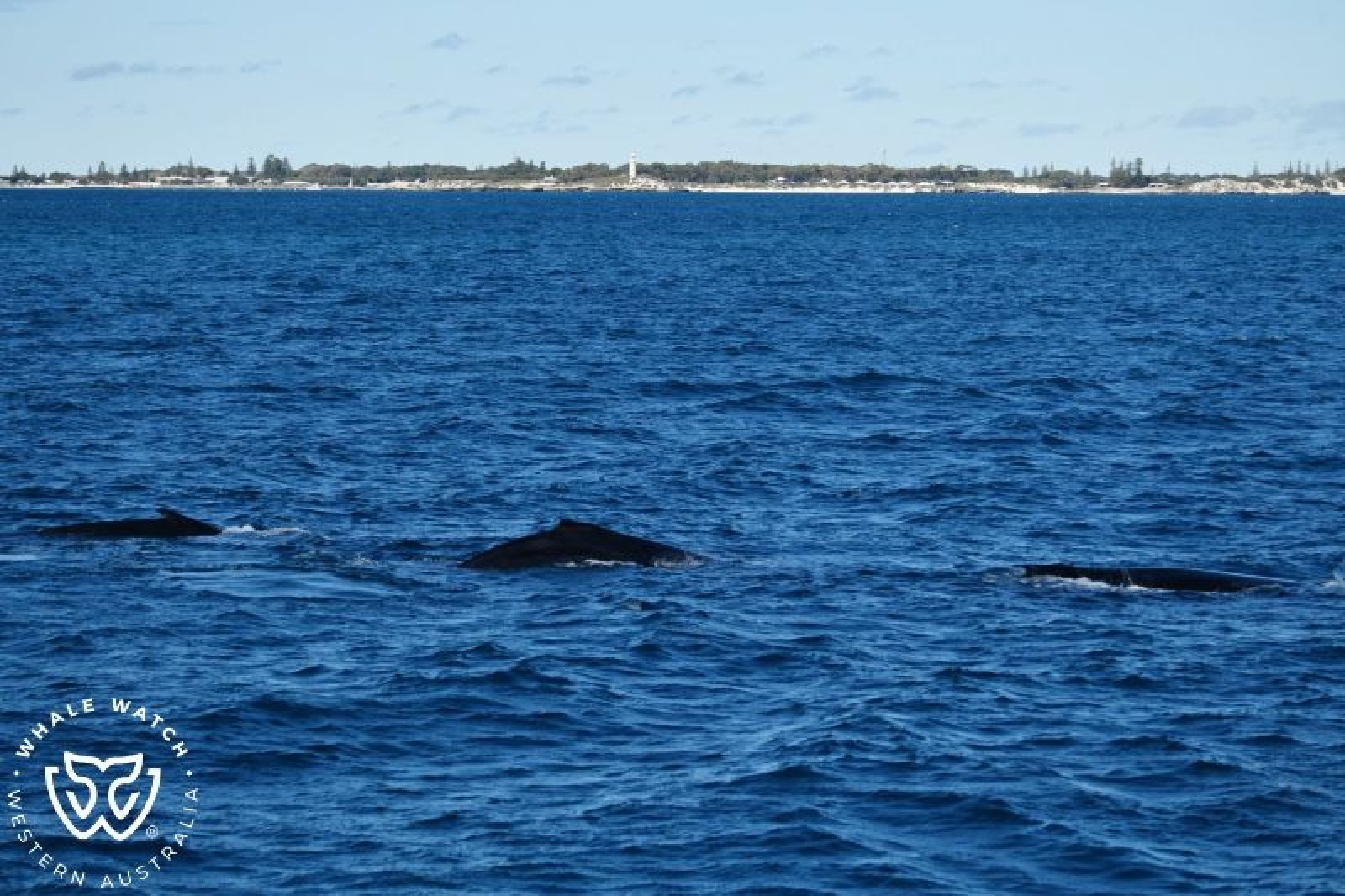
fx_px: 3922
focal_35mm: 105
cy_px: 448
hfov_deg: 19.5
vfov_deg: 13.0
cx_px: 672
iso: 560
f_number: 5
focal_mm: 105
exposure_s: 1/8000
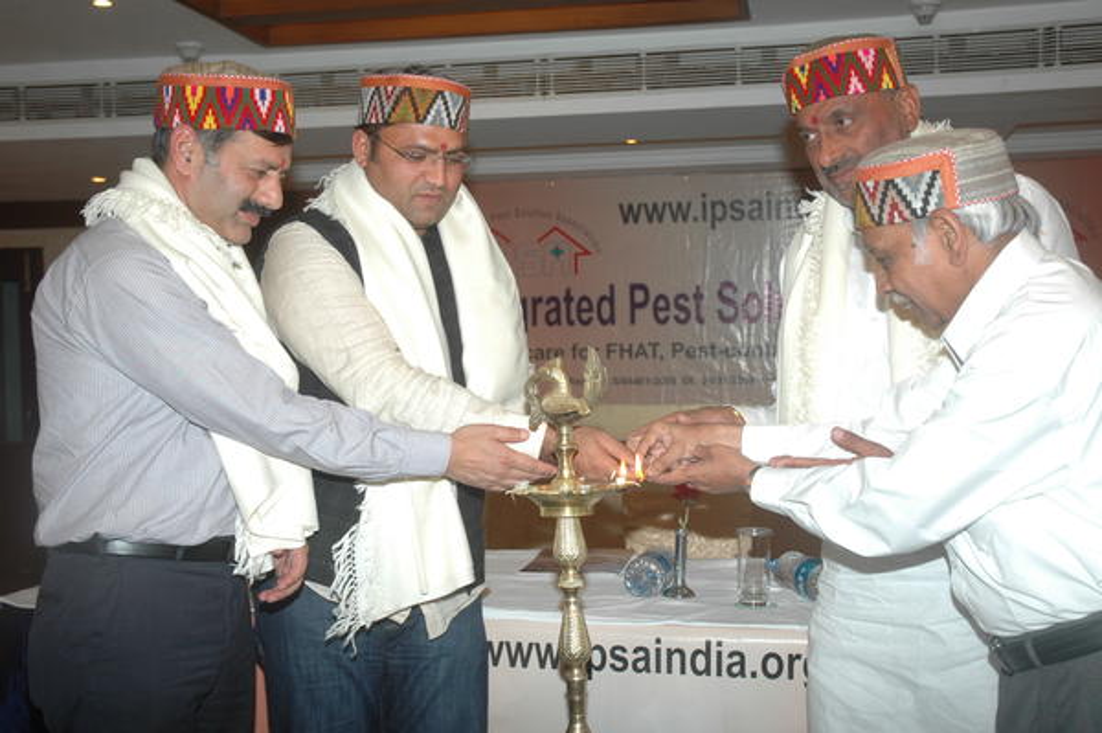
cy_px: 366
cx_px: 551
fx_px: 1330
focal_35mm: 44
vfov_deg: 30.8
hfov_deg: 45.0
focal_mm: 29
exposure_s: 1/60
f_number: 4.5
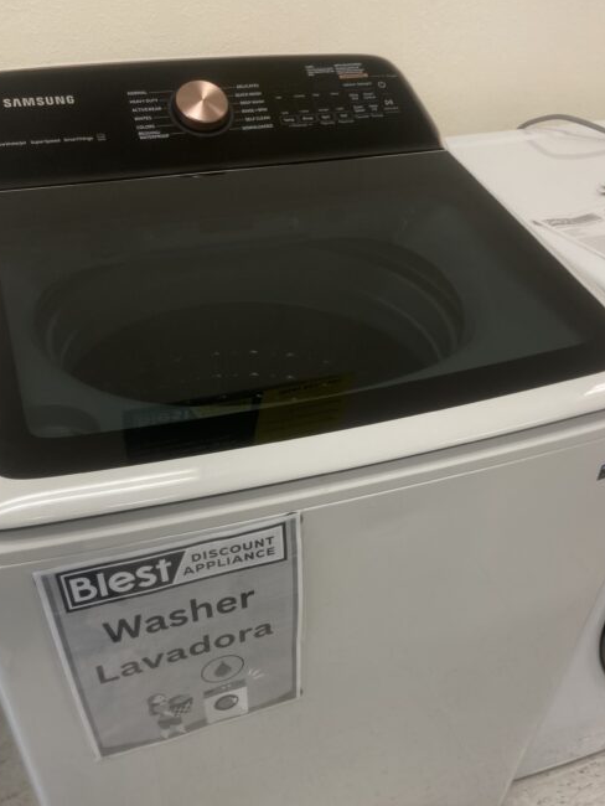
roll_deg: -3.3
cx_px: 274
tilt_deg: -40.0
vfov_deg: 56.3
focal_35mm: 32
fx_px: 745
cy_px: 489
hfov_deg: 44.1
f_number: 1.8
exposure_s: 1/63
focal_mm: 4.25
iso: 64
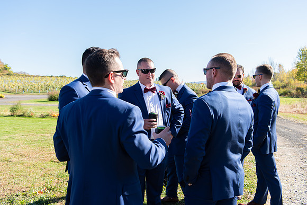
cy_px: 102
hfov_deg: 55.8
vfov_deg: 38.9
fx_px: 290
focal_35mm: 34
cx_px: 154
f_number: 5
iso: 100
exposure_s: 1/250
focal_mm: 34
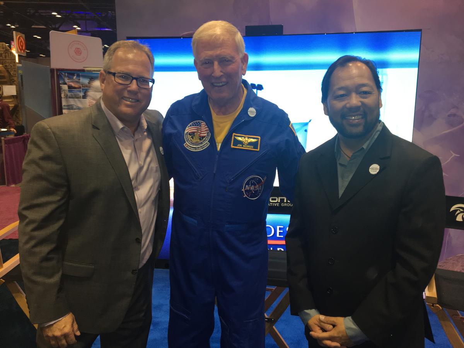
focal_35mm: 29
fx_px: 389
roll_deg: -0.1
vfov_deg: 48.2
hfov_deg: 61.7
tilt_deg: -9.1
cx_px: 232
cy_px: 174
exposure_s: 1/30
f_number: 2.2
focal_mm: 4.15
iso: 80
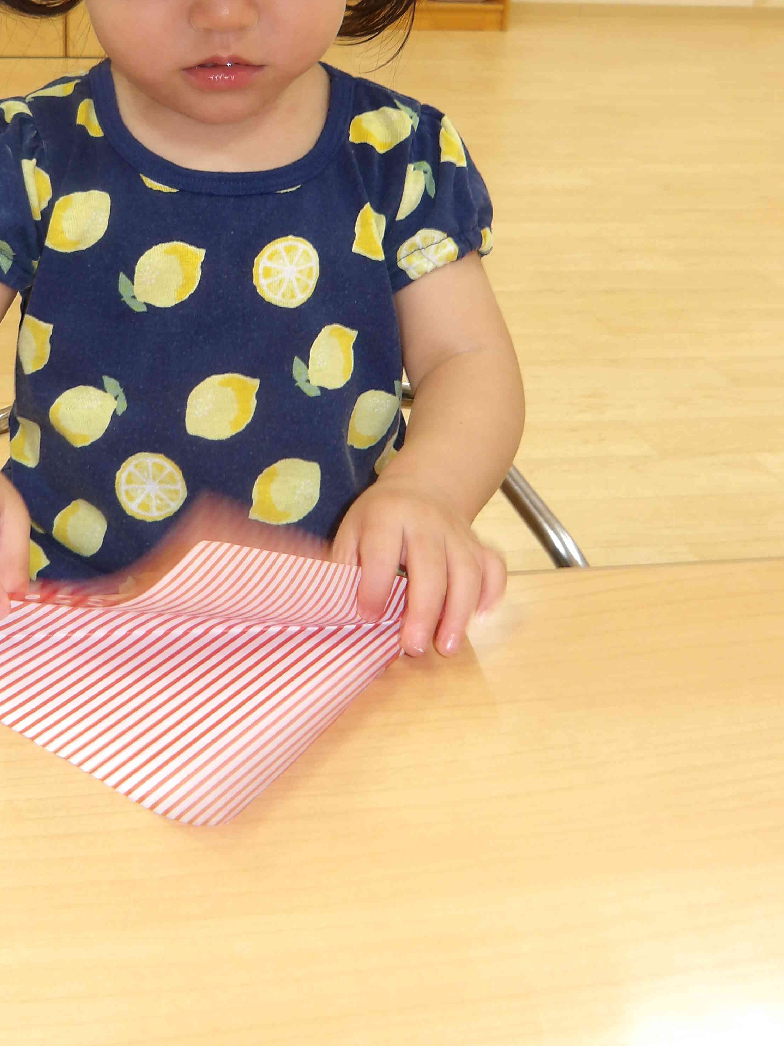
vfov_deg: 43.1
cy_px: 236
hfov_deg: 33.8
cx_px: 212
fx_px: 1268
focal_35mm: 42
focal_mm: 4.9
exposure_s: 1/46
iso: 100
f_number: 3
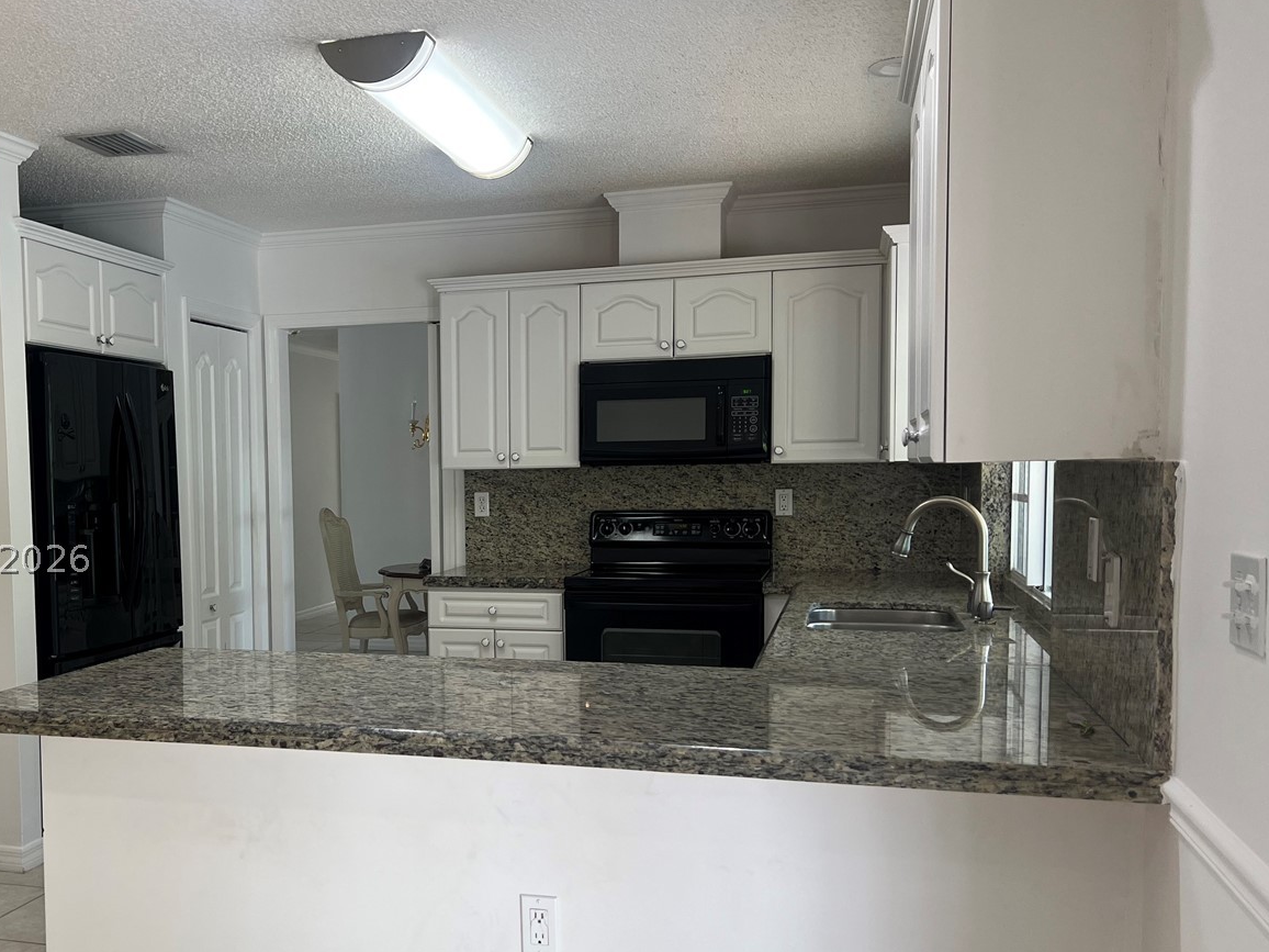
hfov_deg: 50.5
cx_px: 427
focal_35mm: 36
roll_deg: +0.6
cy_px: 559
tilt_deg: -5.5
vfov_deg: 39.5
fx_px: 1320
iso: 80
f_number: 1.5
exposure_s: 1/120
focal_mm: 5.7
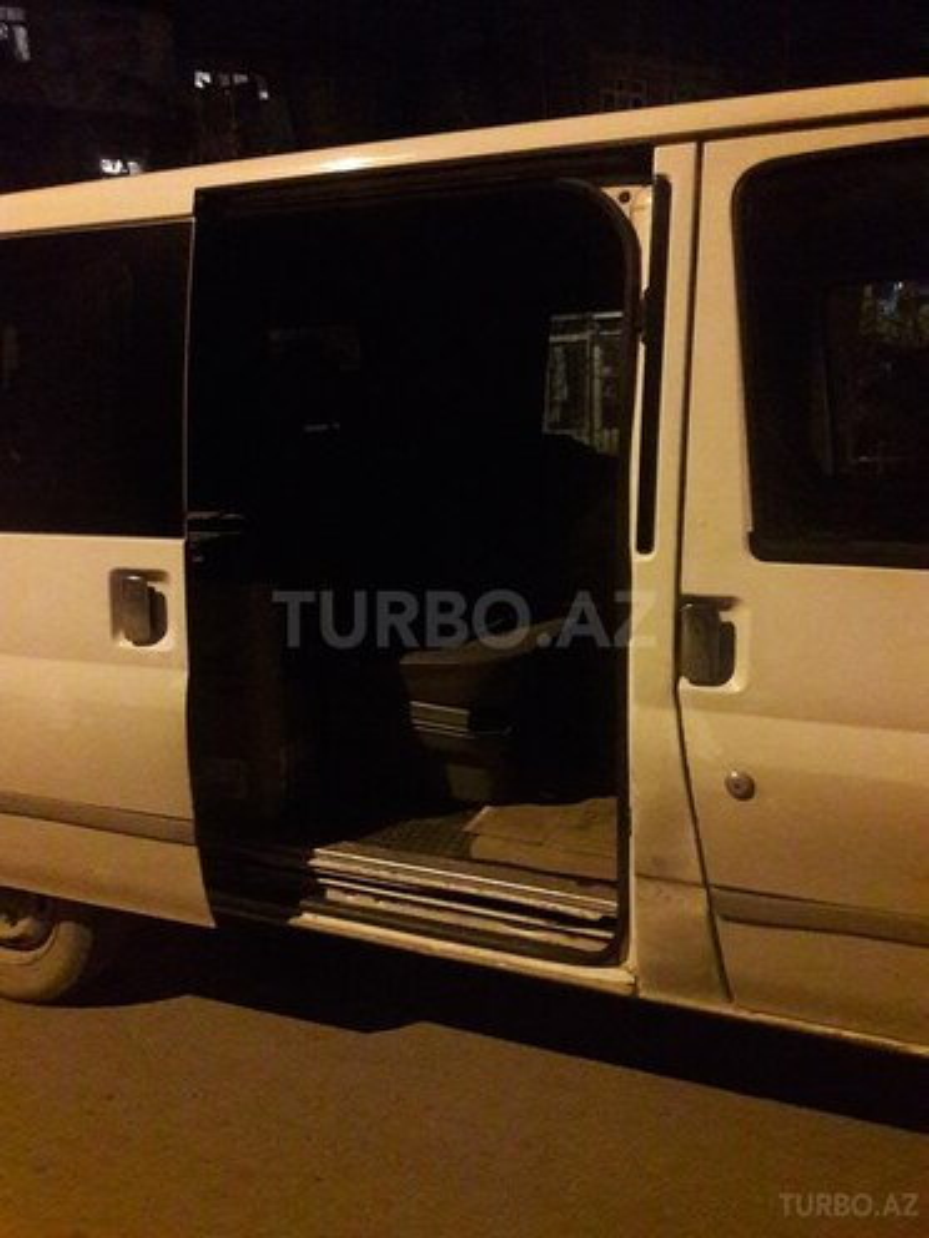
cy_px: 619
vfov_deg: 63.4
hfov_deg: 49.7
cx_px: 464
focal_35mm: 28
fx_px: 1002
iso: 800
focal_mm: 3.7
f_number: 1.9
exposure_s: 1/17
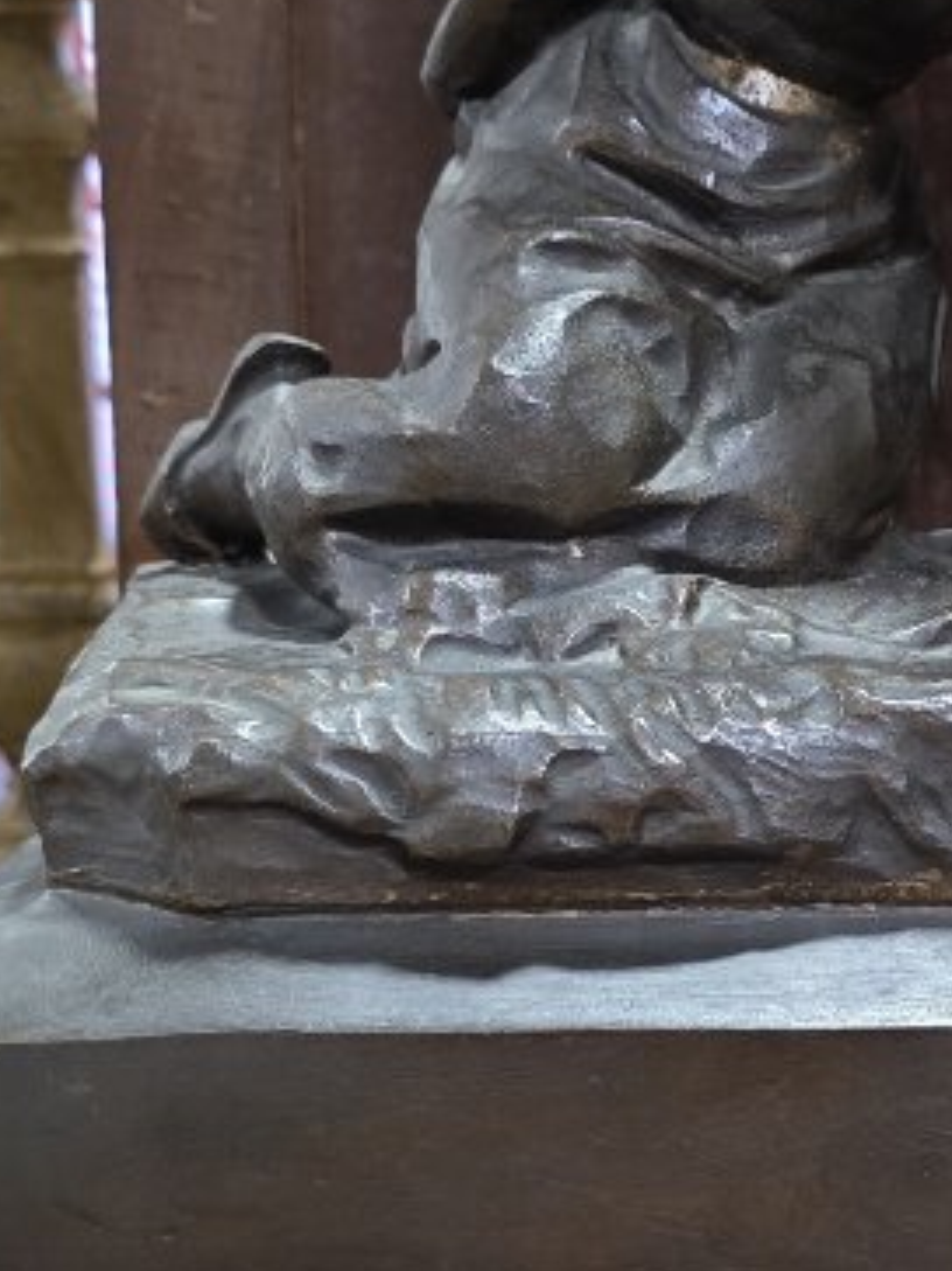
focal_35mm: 76
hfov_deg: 19.2
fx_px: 2788
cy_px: 536
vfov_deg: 25.6
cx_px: 763
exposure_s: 1/100
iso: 500
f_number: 1.7
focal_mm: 6.3
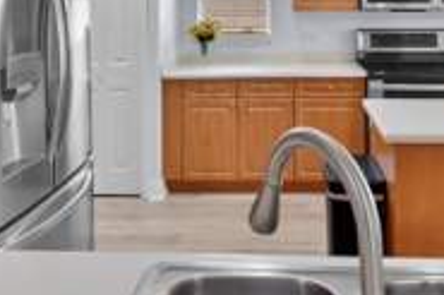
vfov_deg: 30.6
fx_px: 481
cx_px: 252
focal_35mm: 39
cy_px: -26
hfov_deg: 49.5
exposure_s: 1/100
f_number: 5
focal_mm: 10
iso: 1250
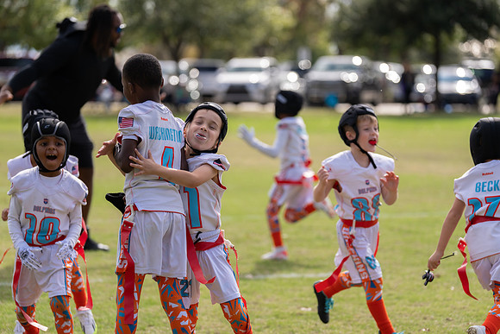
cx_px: 250
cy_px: 167
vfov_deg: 11.2
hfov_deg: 16.8
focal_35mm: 122
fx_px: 1695
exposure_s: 1/1600
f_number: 2.8
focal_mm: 122
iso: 100
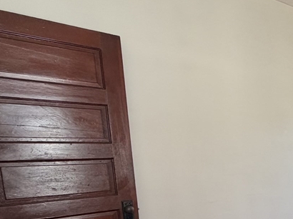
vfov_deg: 38.6
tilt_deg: -6.9
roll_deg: +0.3
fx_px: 296
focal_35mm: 35
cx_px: 362
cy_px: 185
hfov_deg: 37.6
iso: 160
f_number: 2.2
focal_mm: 2.22
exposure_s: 1/121
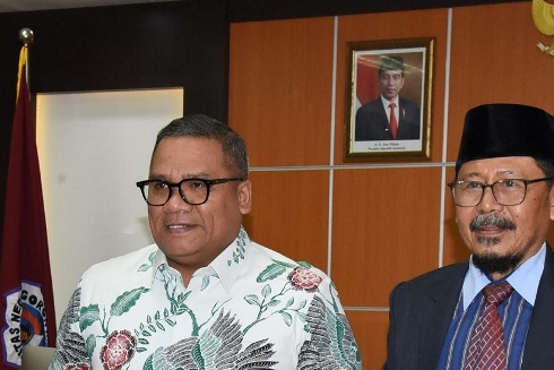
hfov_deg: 22.1
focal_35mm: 92
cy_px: 377
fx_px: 1416
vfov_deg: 14.6
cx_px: 302
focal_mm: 44
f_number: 10
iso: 6400
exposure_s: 1/160
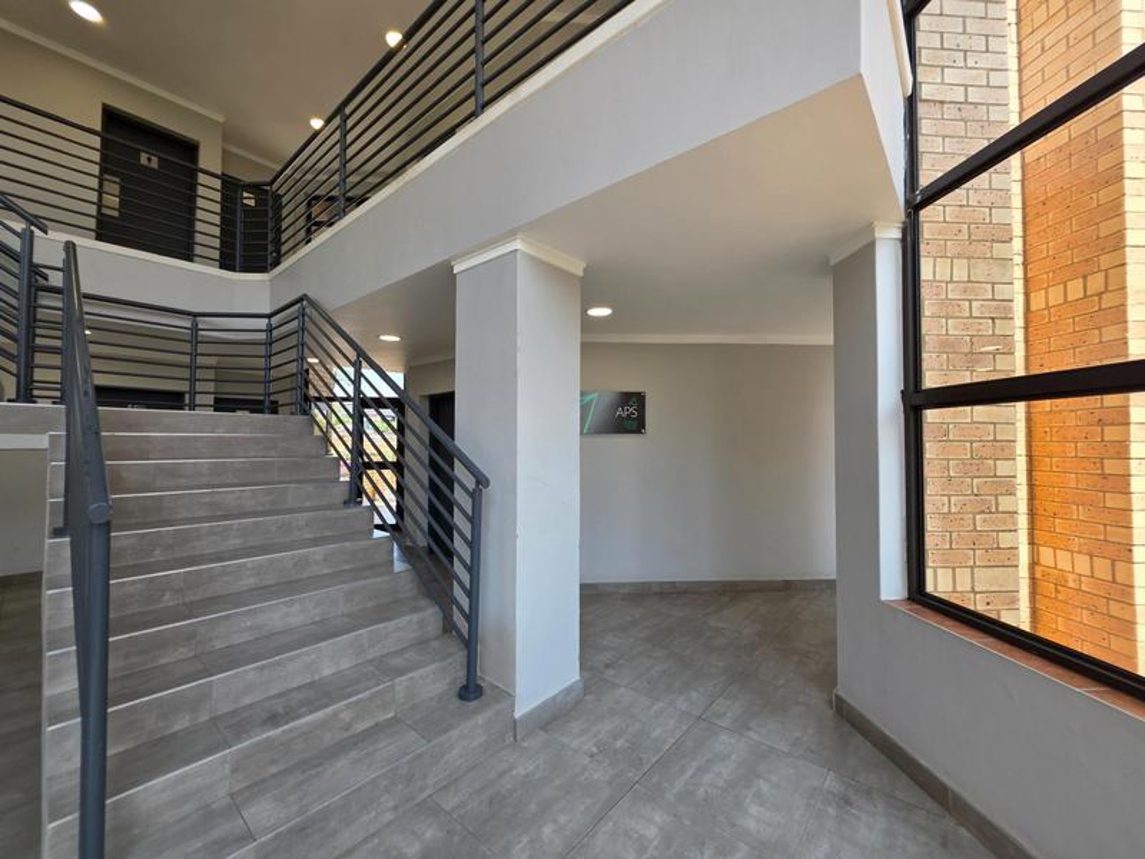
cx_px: 572
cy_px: 430
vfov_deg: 89.9
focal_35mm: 13
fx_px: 430
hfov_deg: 106.2
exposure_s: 1/241
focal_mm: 2.2
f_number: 1.9
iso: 40
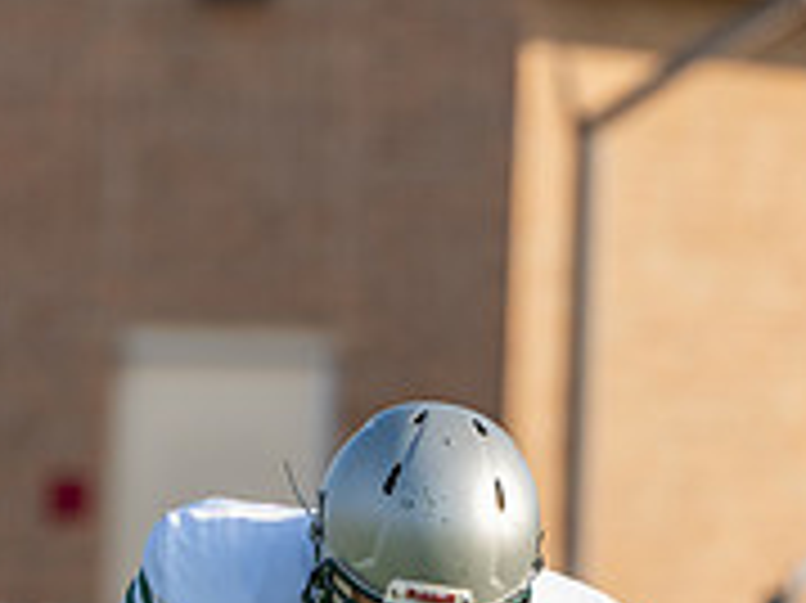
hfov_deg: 1.7
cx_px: 494
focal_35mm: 1177
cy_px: 1014
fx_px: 27387
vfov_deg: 1.3
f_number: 5.6
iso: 250
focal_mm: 297
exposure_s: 1/1250
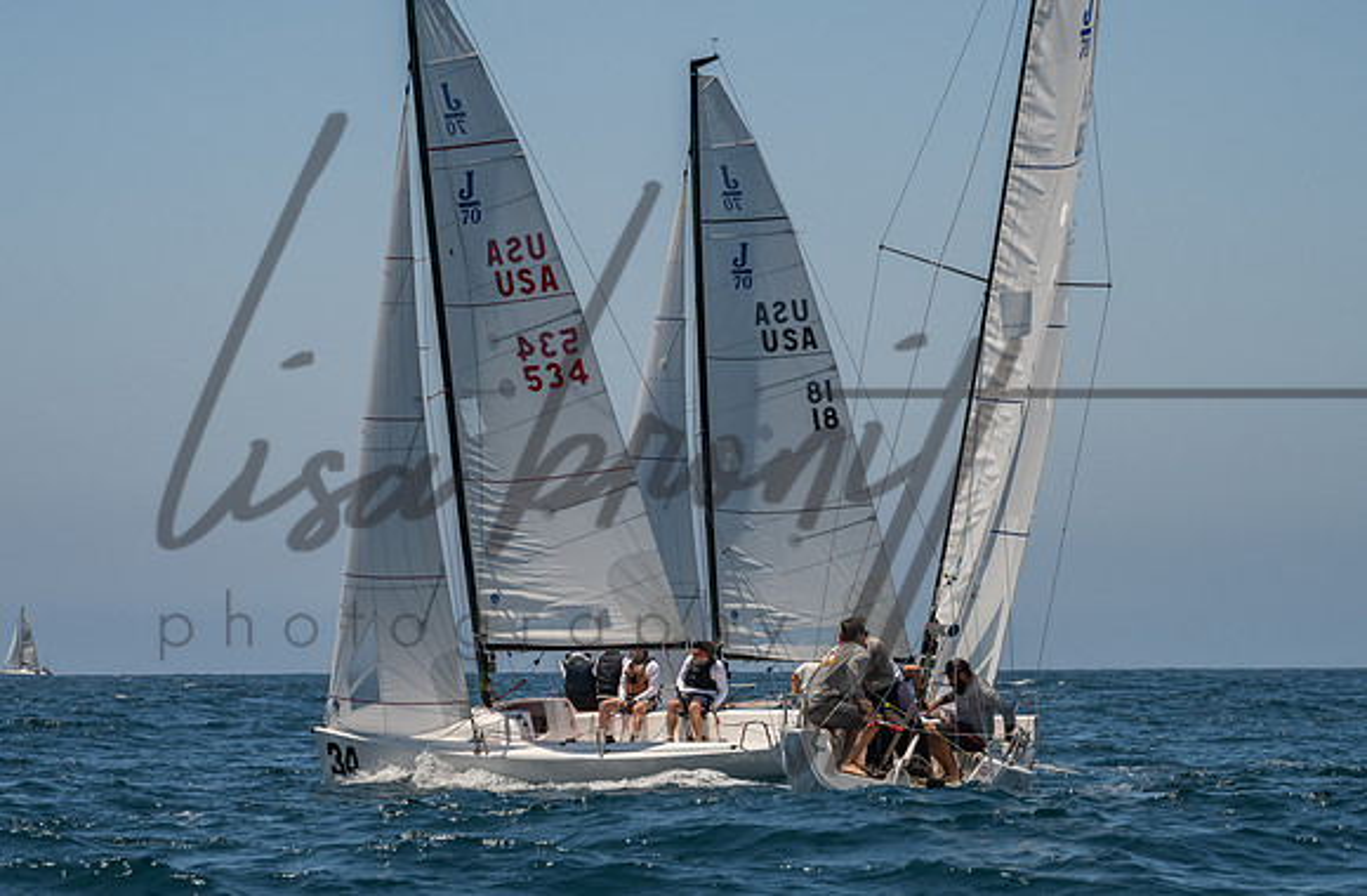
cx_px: 691
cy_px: 504
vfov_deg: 8.9
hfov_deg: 13.6
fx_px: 5726
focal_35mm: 152
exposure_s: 1/1000
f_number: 9
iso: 640
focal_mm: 120
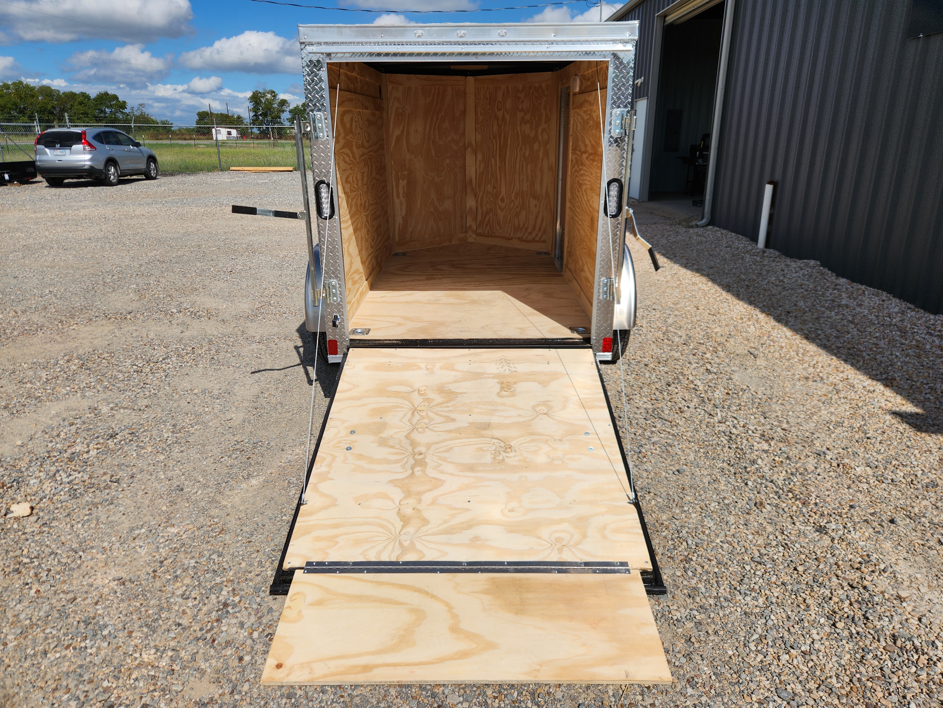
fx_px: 627
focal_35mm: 23
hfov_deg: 73.9
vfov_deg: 58.9
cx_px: 472
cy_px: 354
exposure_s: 1/4165
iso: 20
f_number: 1.8
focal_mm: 5.4
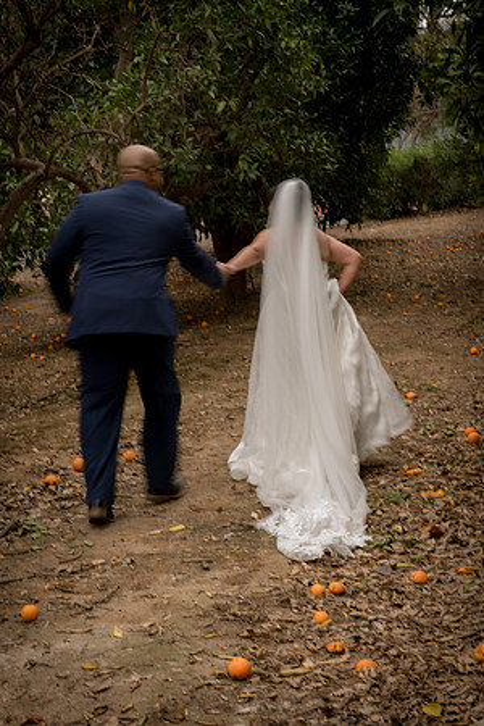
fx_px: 1412
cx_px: 242
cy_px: 363
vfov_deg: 28.8
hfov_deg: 19.5
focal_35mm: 70
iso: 640
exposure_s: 1/25
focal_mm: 70
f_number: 13
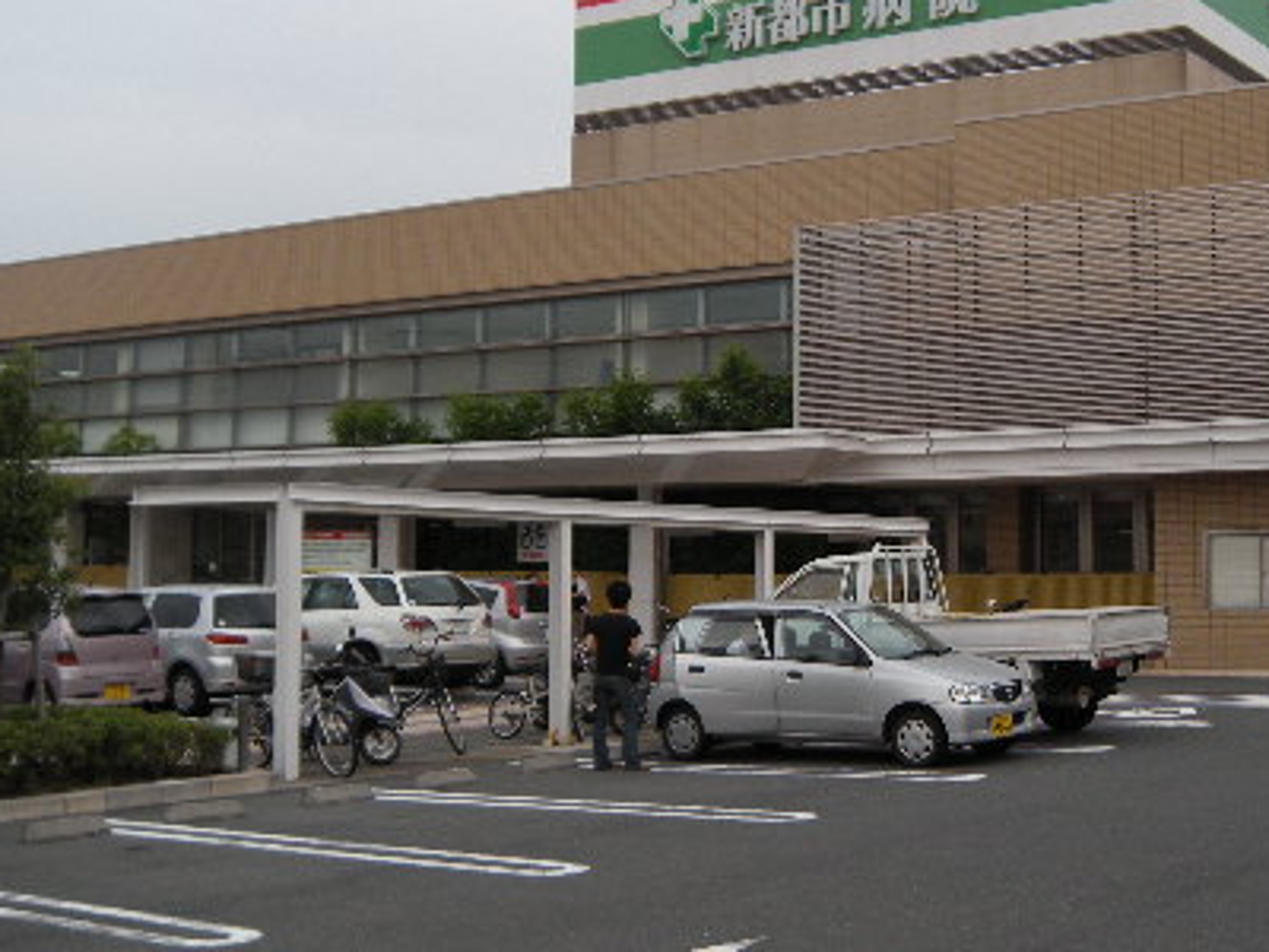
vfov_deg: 26.0
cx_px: 853
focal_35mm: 56
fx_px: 2053
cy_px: 317
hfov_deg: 34.0
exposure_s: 1/250
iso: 64
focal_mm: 5.9
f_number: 3.8
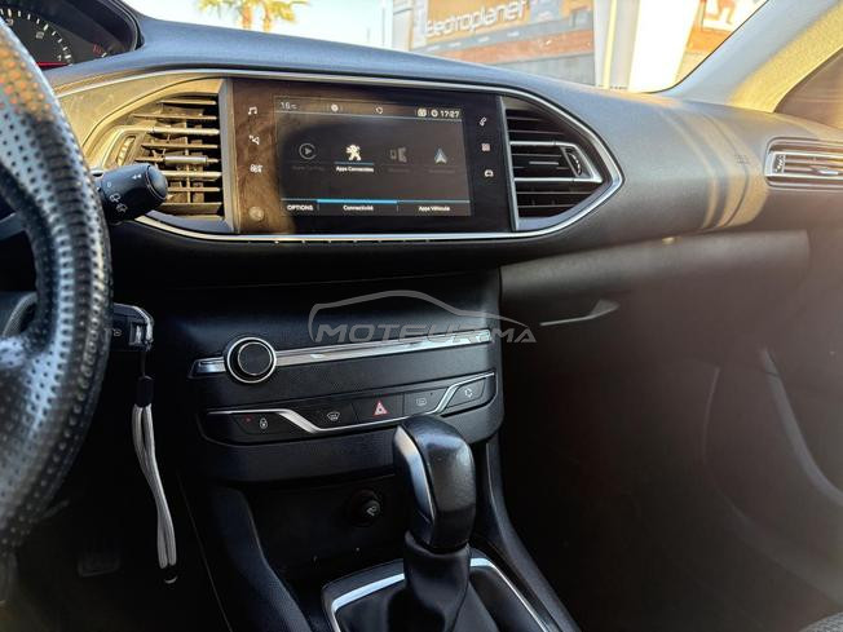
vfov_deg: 53.1
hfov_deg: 67.3
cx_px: 422
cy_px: 316
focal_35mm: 26
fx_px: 633
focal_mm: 5.96
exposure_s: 1/77
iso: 125
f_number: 1.6
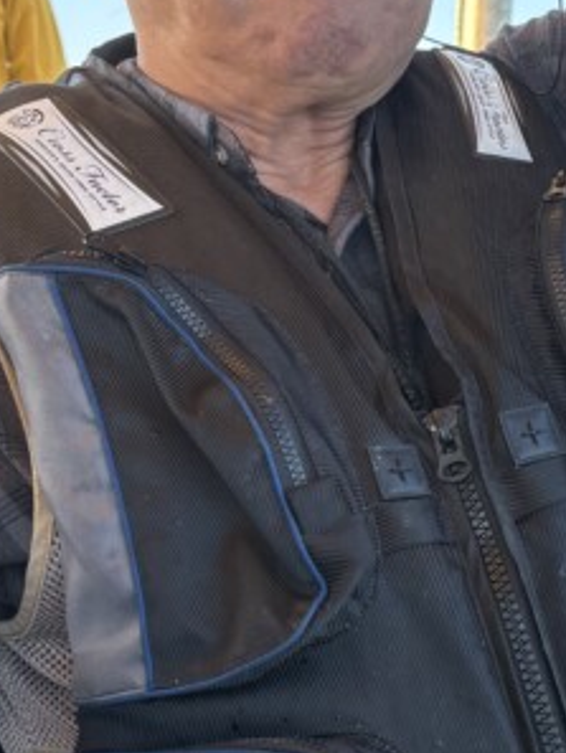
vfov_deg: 27.8
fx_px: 1525
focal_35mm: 70
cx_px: 520
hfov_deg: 20.6
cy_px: 411
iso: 50
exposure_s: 1/309
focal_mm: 5.96
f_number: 1.6
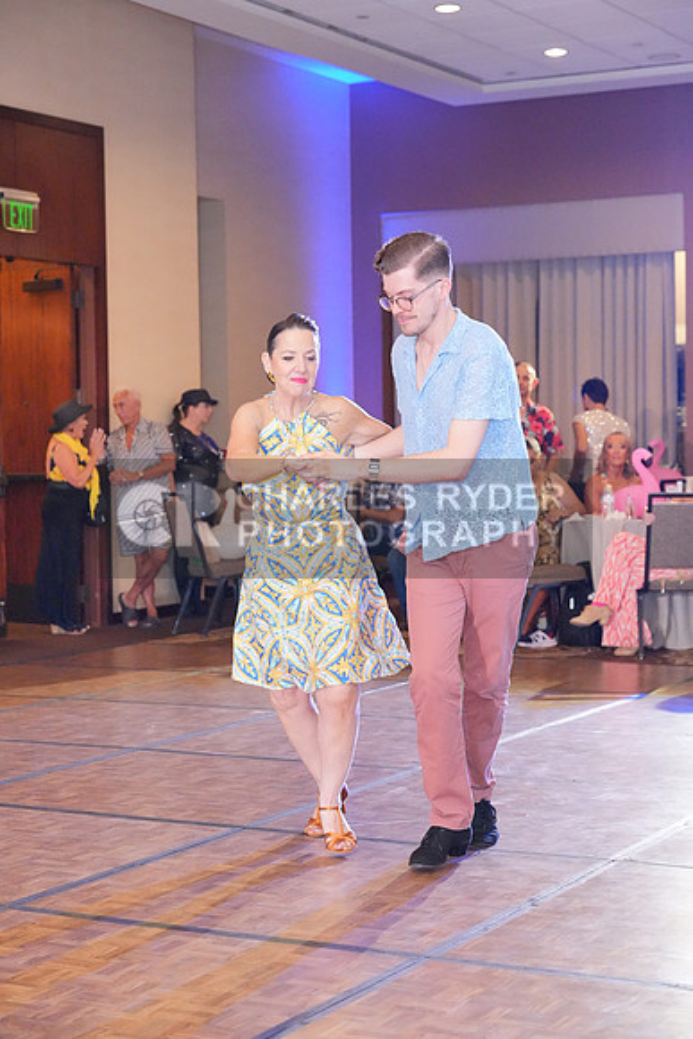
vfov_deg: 29.6
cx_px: 346
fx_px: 1962
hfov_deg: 20.0
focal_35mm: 68
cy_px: 520
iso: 12800
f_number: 4
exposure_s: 1/400
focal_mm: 68
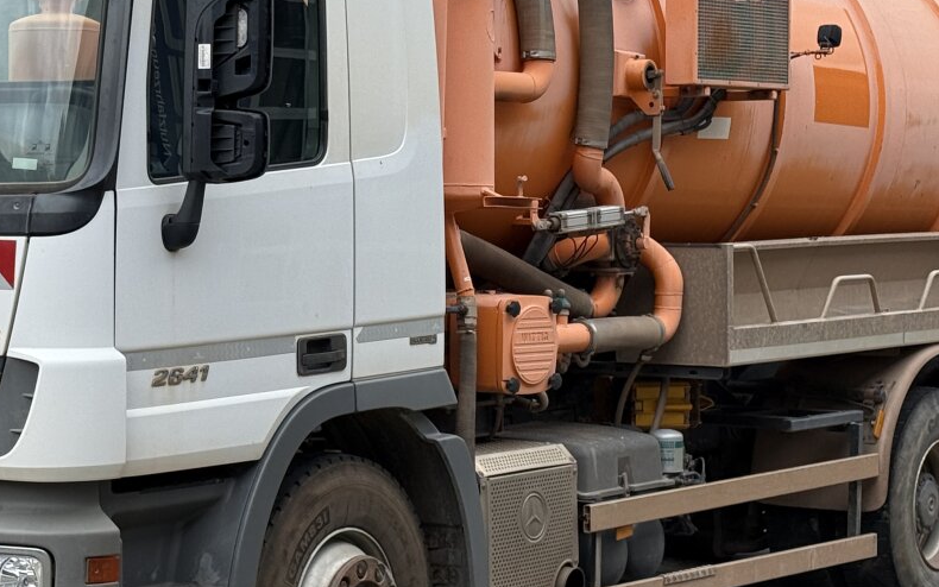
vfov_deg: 12.7
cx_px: 313
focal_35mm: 103
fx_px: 2636
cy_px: 248
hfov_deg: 20.1
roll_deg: -0.3
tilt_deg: +0.1
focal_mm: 6.76
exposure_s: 1/1222
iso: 64
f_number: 1.78
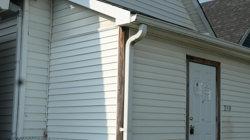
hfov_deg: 37.1
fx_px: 365
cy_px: 84
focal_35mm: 55
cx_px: 182
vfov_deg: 21.8
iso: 200
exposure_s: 1/1000
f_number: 5.6
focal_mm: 13.1
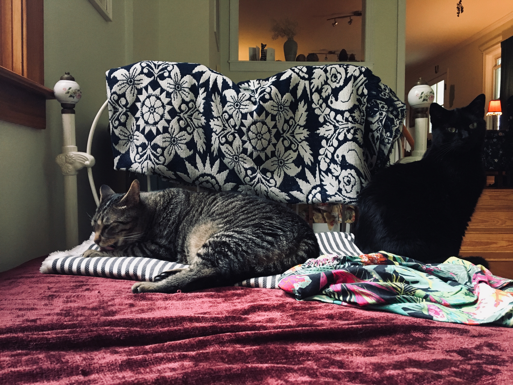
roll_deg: +0.1
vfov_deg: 48.2
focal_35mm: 29
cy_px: 192
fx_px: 430
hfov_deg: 61.7
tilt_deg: -2.3
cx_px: 256
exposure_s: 1/30
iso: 160
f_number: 2.2
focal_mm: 4.15
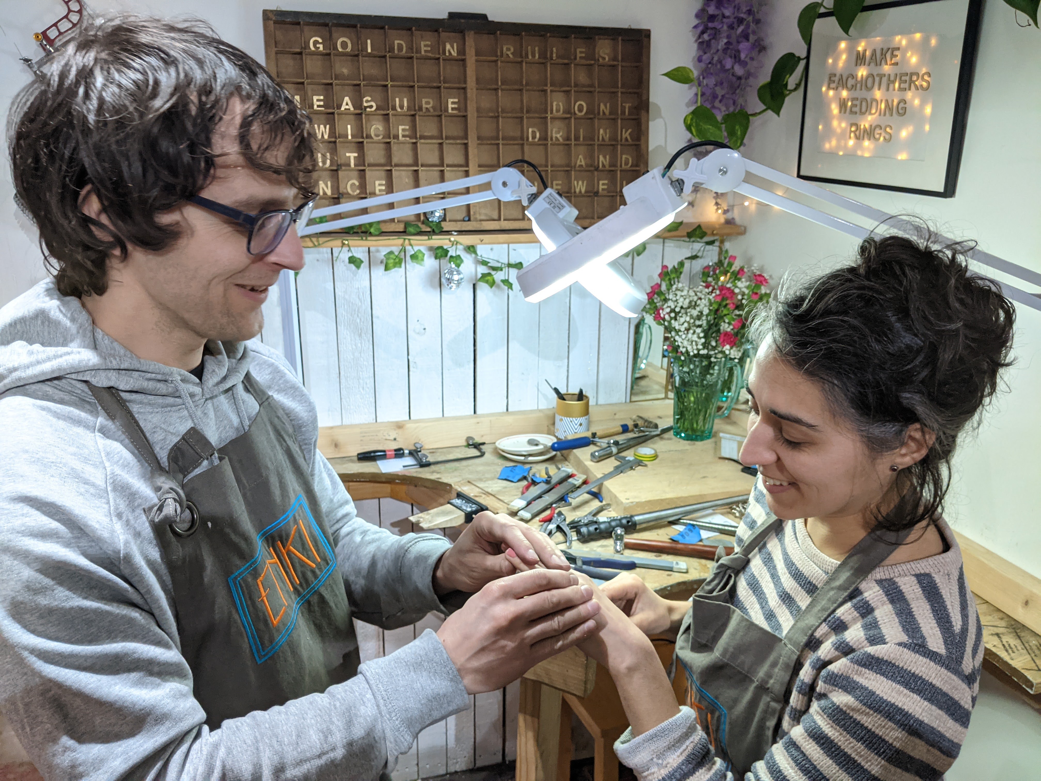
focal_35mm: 27
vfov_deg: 51.4
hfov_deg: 65.3
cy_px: 390
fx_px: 812
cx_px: 520
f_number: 1.8
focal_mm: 4.44
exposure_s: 1/100
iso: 252
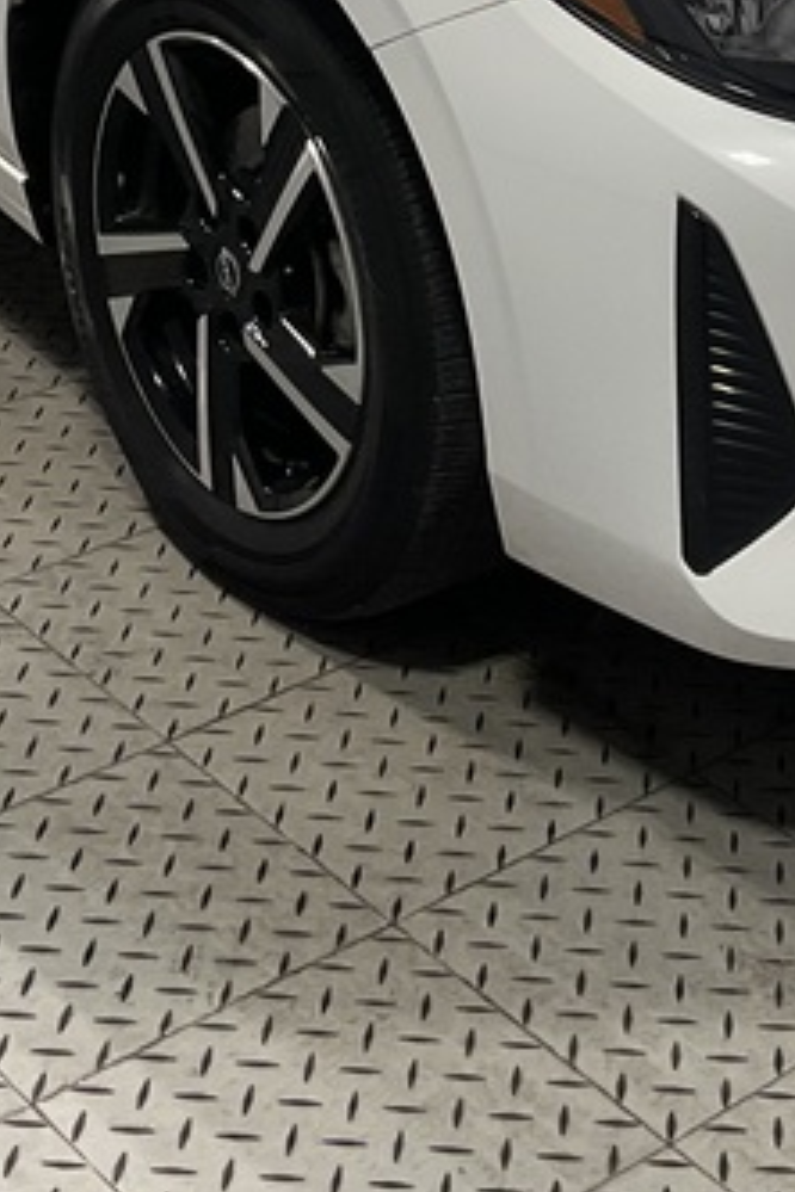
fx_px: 2882
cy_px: -79
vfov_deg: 22.2
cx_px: 598
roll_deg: -1.7
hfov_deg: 15.6
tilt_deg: -16.8
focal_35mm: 87
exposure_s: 1/120
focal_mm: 3
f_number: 1.8
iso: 64
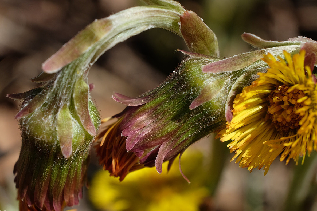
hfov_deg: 21.9
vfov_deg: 14.7
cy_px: 109
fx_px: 819
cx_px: 153
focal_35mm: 93
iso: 400
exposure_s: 1/500
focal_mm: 46.3
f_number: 9
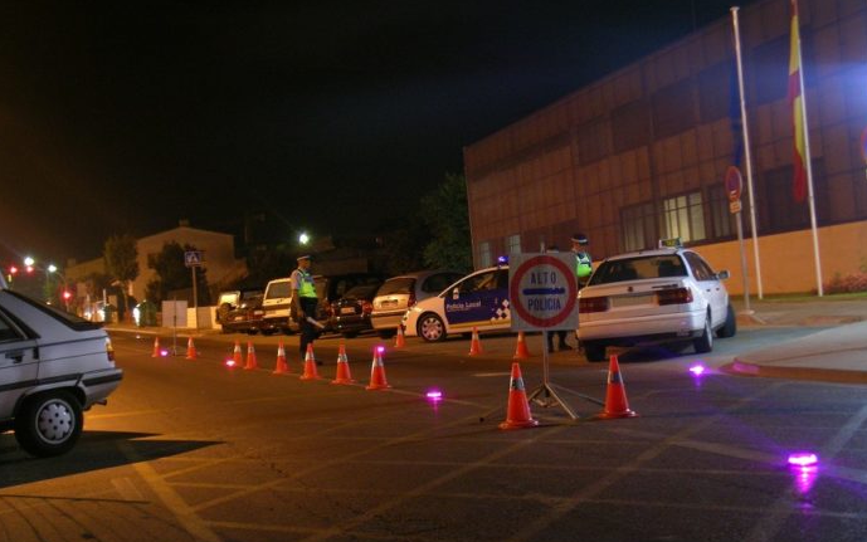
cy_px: 263
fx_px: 1442
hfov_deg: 33.5
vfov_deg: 21.3
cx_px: 433
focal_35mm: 61
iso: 200
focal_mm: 11.8
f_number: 3.6
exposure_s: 1
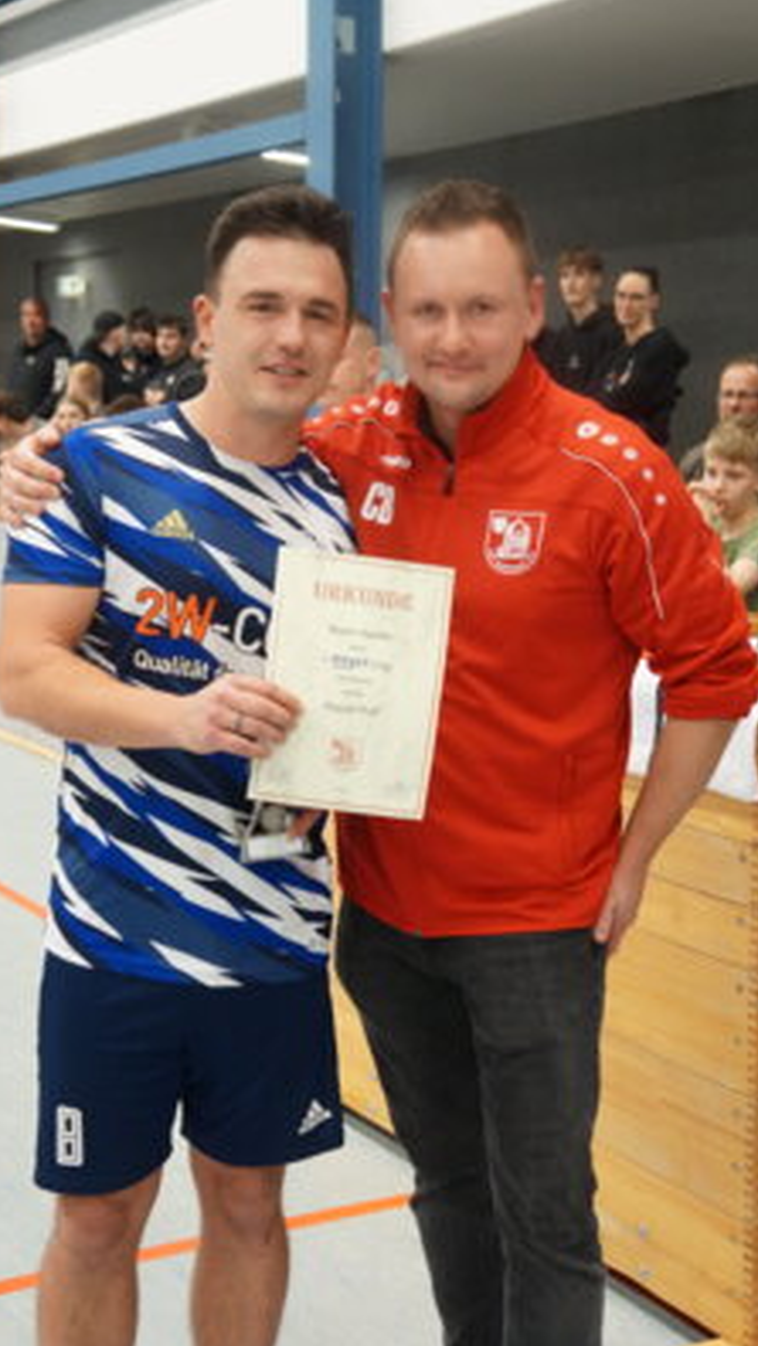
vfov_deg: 37.5
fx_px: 1982
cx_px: 357
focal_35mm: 56
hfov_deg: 21.6
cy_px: 673
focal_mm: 35
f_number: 4.5
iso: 1600
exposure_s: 1/60
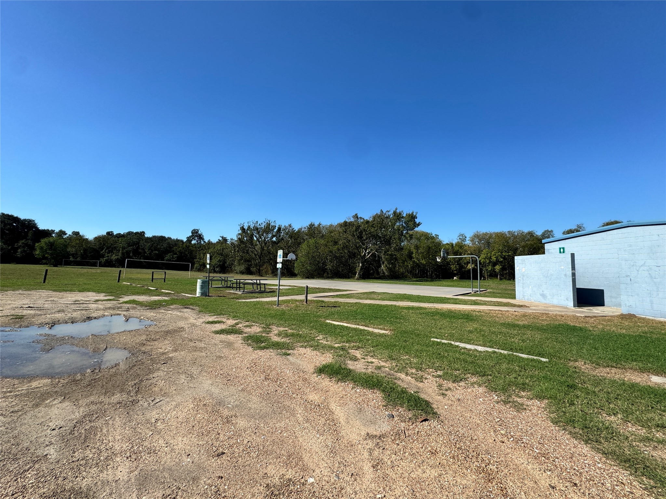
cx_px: 333
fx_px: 269
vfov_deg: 85.7
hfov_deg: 102.1
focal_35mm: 14
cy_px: 250
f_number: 2.2
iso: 50
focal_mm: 2.22
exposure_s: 1/1880
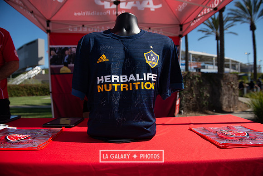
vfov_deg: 53.2
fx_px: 175
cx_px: 132
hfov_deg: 73.7
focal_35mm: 24
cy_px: 88
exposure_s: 1/3200
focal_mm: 24
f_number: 4
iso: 200
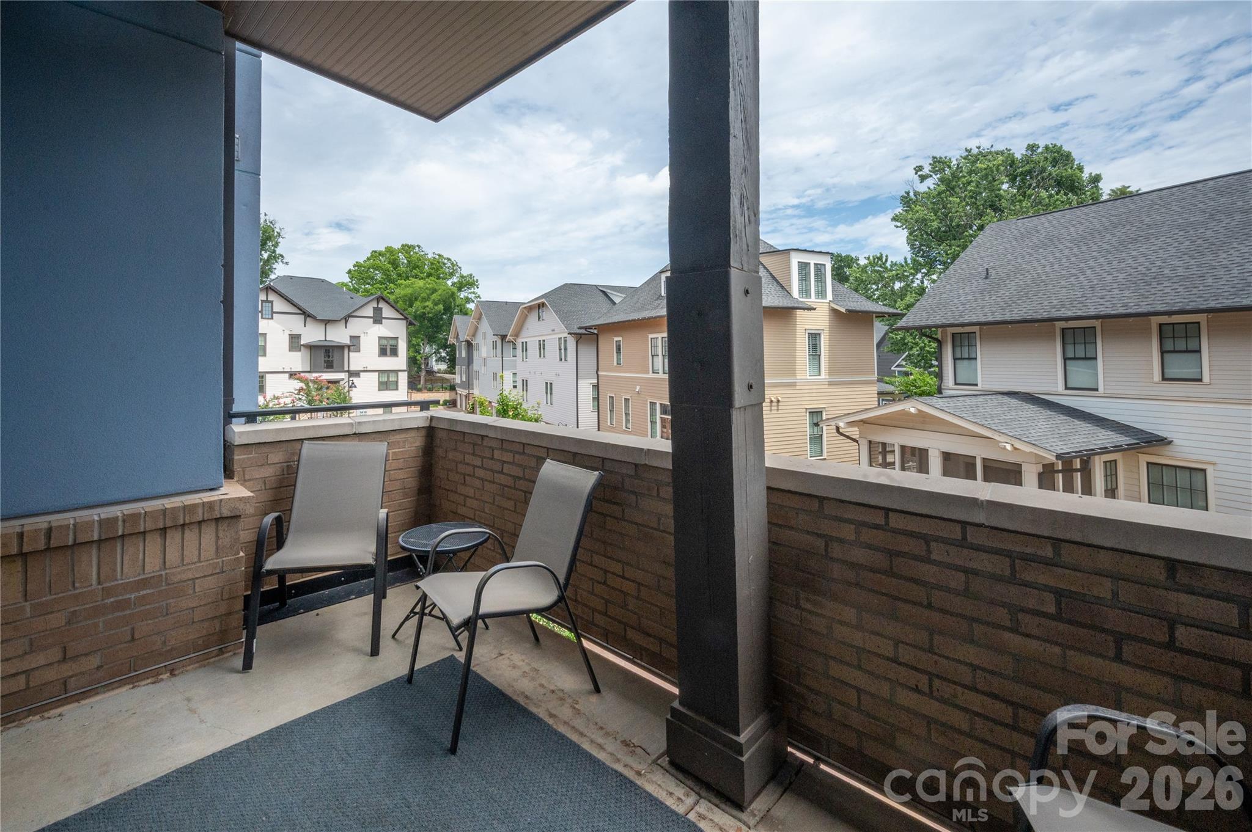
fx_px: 486
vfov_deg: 81.1
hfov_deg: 104.3
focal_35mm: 14
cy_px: 416
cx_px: 626
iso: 1250
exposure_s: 1/800
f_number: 14
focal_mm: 14
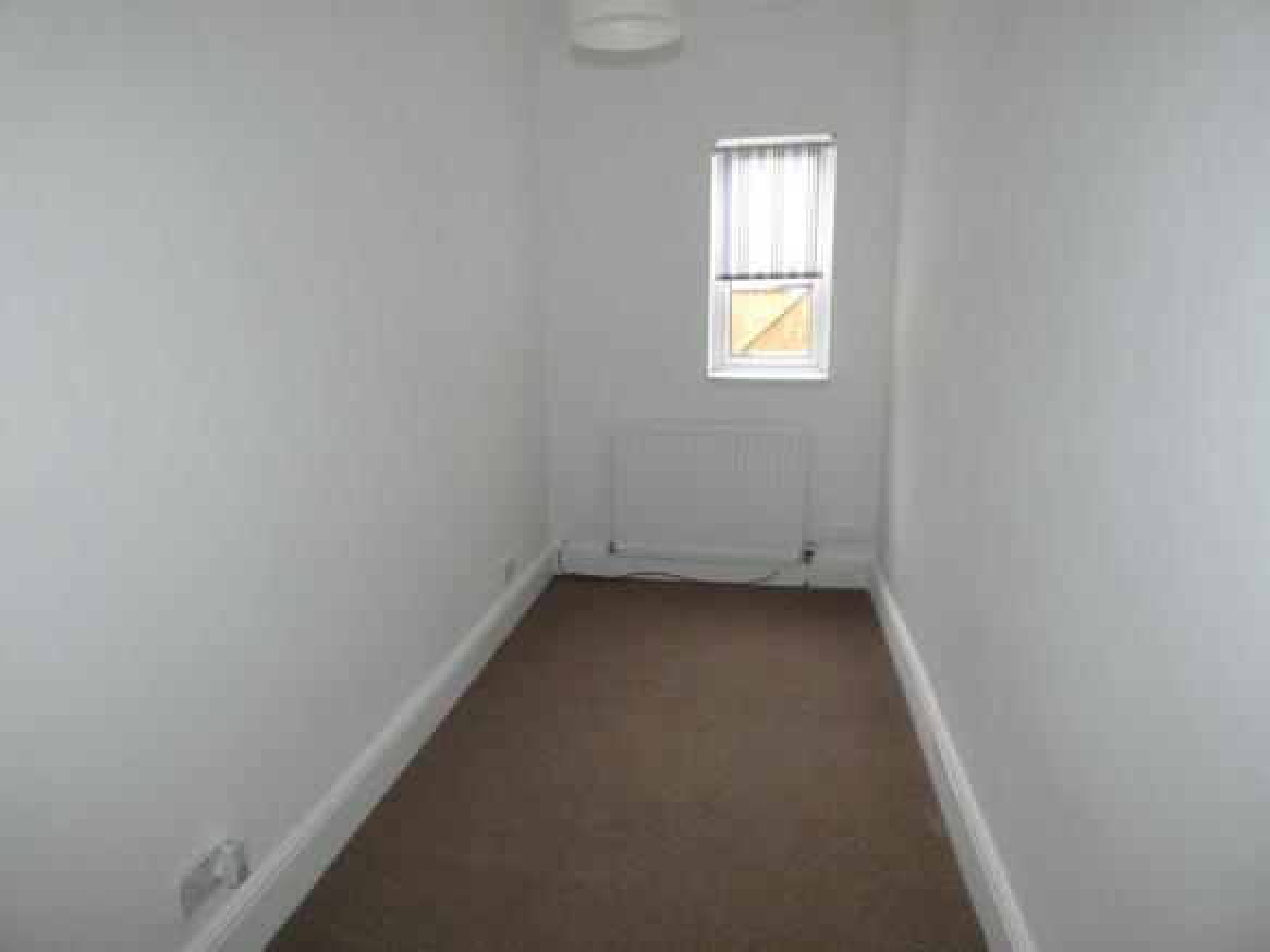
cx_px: 635
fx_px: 734
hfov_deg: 81.8
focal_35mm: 20
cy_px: 476
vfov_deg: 66.0
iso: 500
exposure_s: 1/60
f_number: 2.8
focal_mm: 3.6
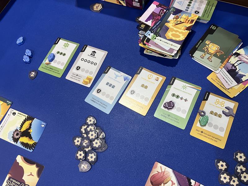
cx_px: 124
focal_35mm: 28
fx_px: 201
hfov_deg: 63.4
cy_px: 93
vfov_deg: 49.7
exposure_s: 1/50
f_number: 1.8
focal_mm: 3.99
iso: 100
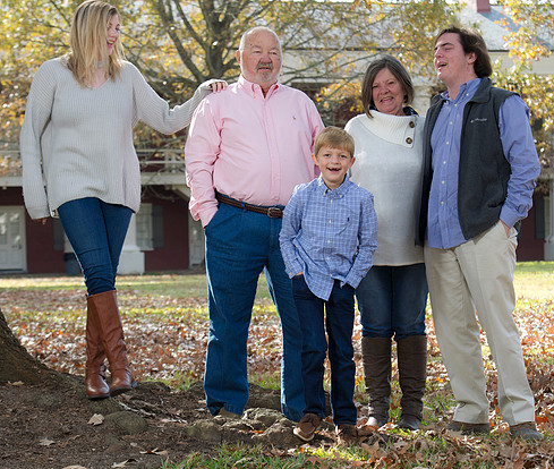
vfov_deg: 13.0
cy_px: 246
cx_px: 298
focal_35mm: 123
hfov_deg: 15.3
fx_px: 2063
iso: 160
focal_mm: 92
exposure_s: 1/100
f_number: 6.3
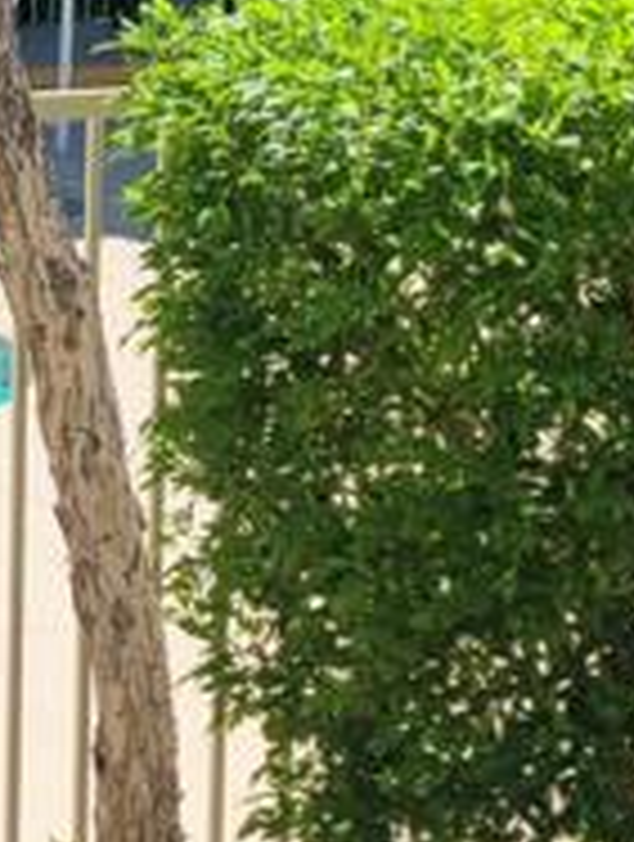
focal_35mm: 142
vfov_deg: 13.9
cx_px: -562
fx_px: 3456
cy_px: 423
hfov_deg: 9.9
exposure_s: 1/2423
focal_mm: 5.4
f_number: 1.8
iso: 40
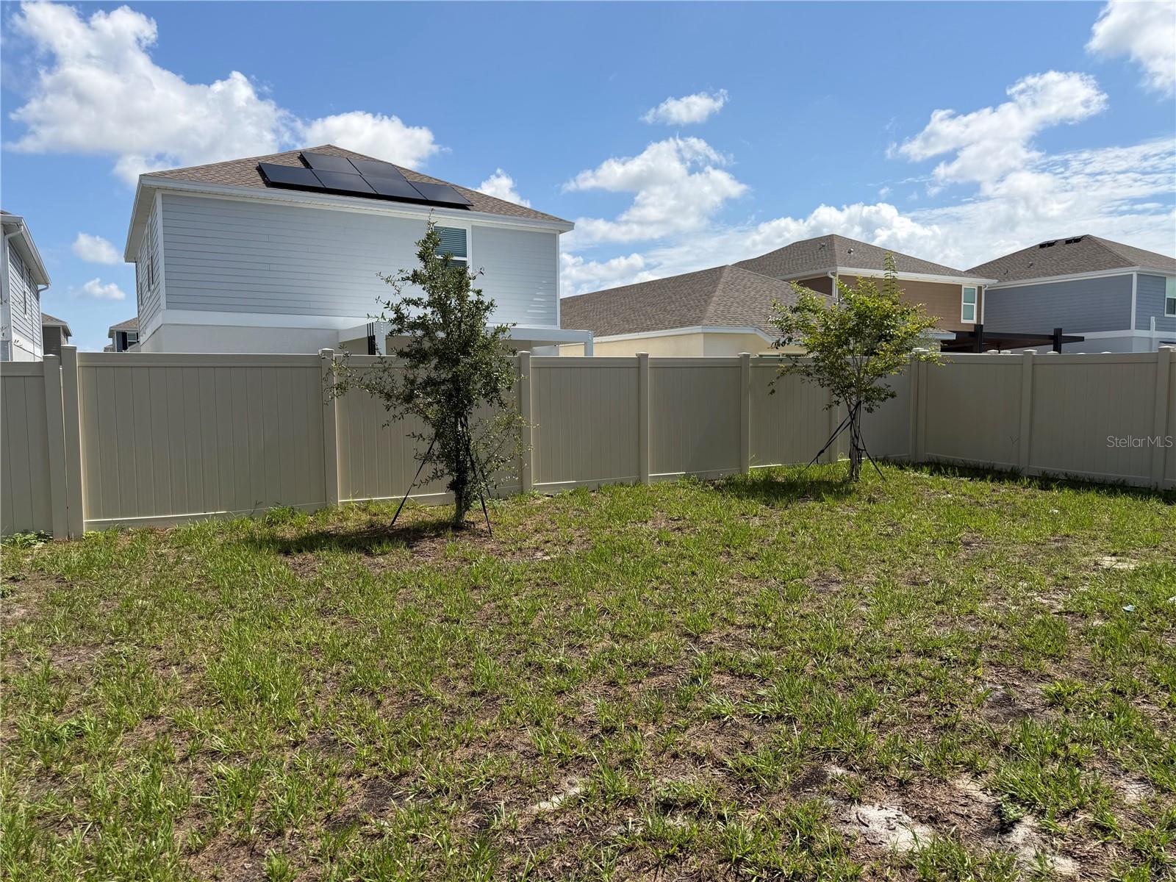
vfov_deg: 56.8
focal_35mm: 24
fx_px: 815
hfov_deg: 71.6
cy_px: 441
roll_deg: +0.9
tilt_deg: -3.8
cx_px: 588
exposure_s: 1/5714
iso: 80
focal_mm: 6.76
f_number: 1.78
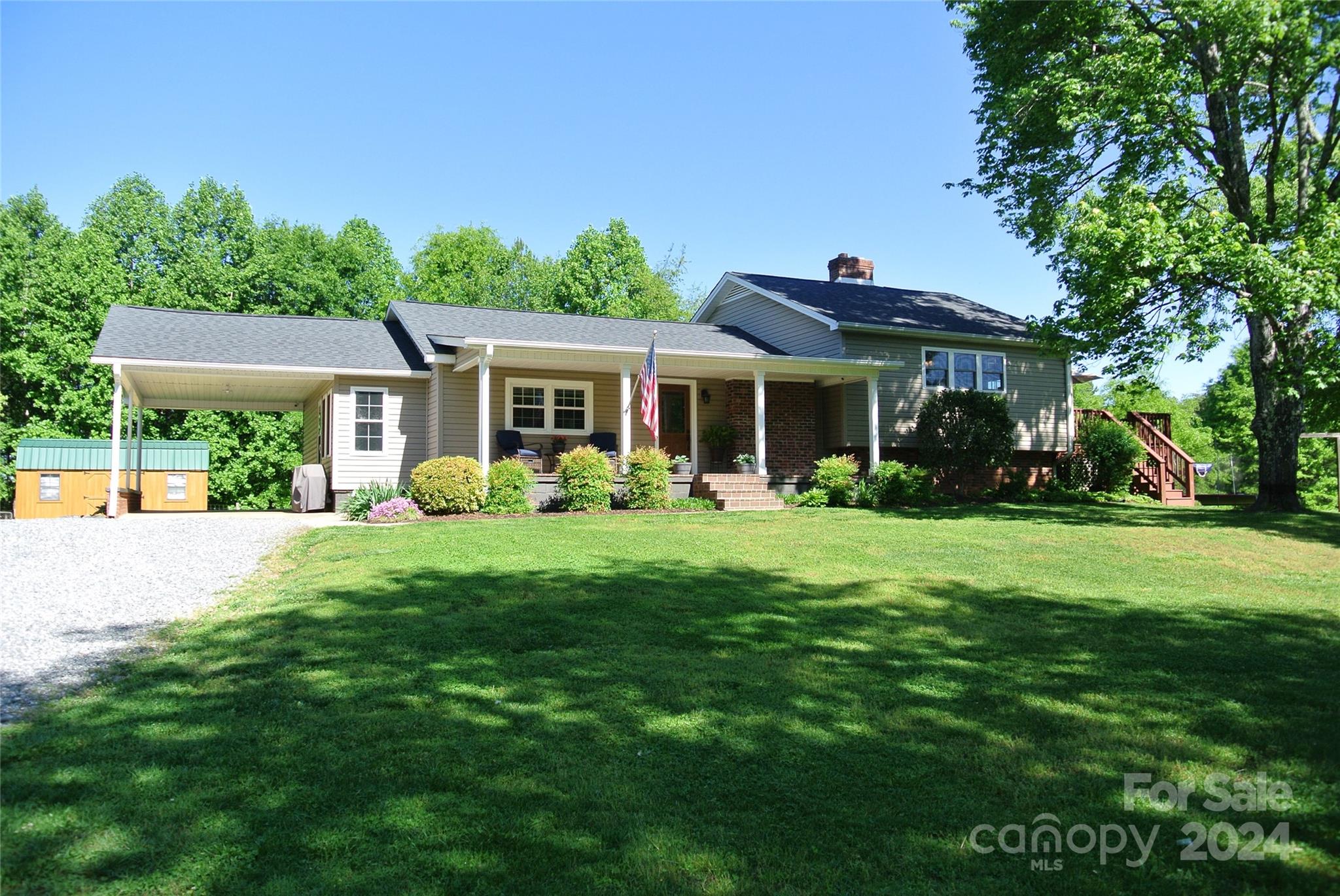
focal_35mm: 27
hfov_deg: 67.3
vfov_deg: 48.0
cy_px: 448
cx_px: 670
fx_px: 1006
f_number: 4
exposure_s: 1/320
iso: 100
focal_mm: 10
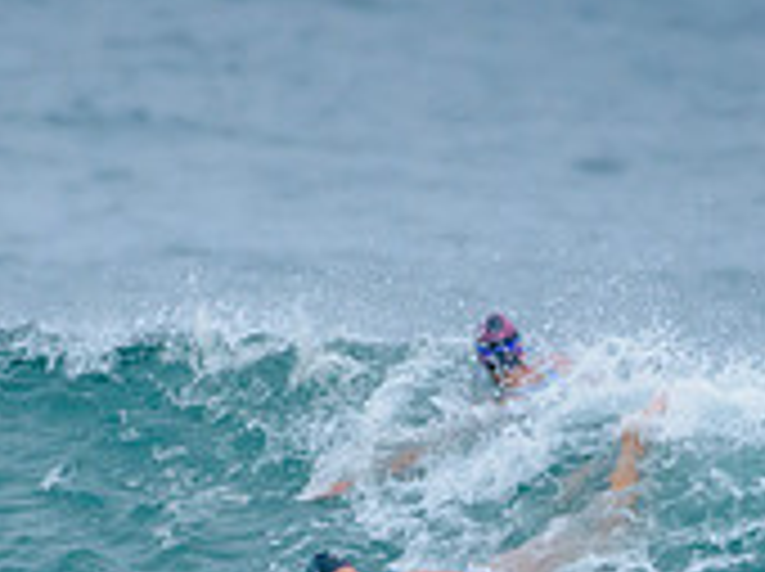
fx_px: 44512
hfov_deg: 1.0
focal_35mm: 2017
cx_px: 293
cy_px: 778
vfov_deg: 0.7
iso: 1000
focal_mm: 500
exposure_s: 1/1000
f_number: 5.6
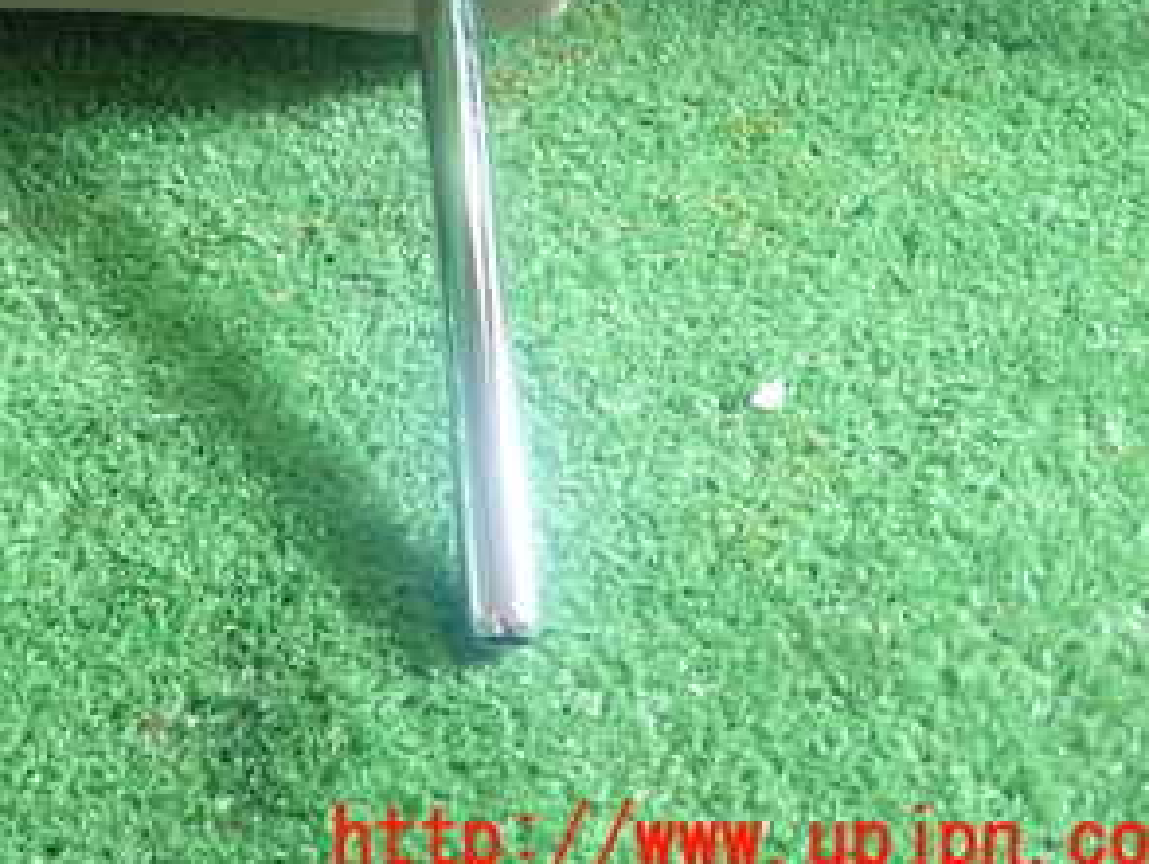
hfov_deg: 34.6
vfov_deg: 27.1
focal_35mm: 51
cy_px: 12
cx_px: 43
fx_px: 1694
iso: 200
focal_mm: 4.5
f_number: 2
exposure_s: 1/30
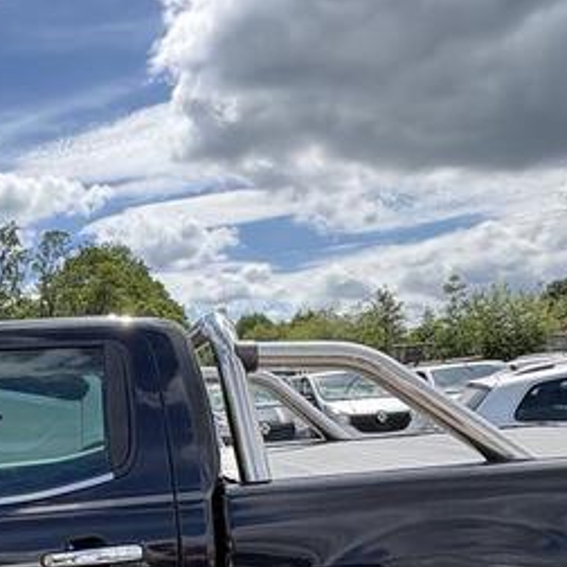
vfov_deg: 36.8
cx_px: 38
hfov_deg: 35.6
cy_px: 464
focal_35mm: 44
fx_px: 815
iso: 40
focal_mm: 2.22
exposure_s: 1/993
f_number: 2.2
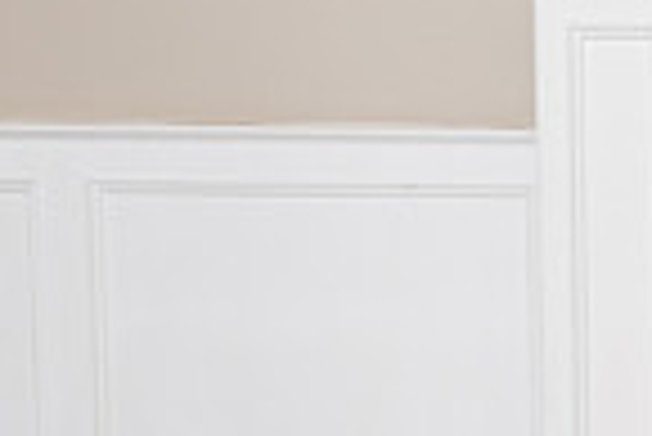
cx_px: 1078
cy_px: 281
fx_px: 2719
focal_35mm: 150
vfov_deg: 9.2
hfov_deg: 12.7
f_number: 4.5
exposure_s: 1/160
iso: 640
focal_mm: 36
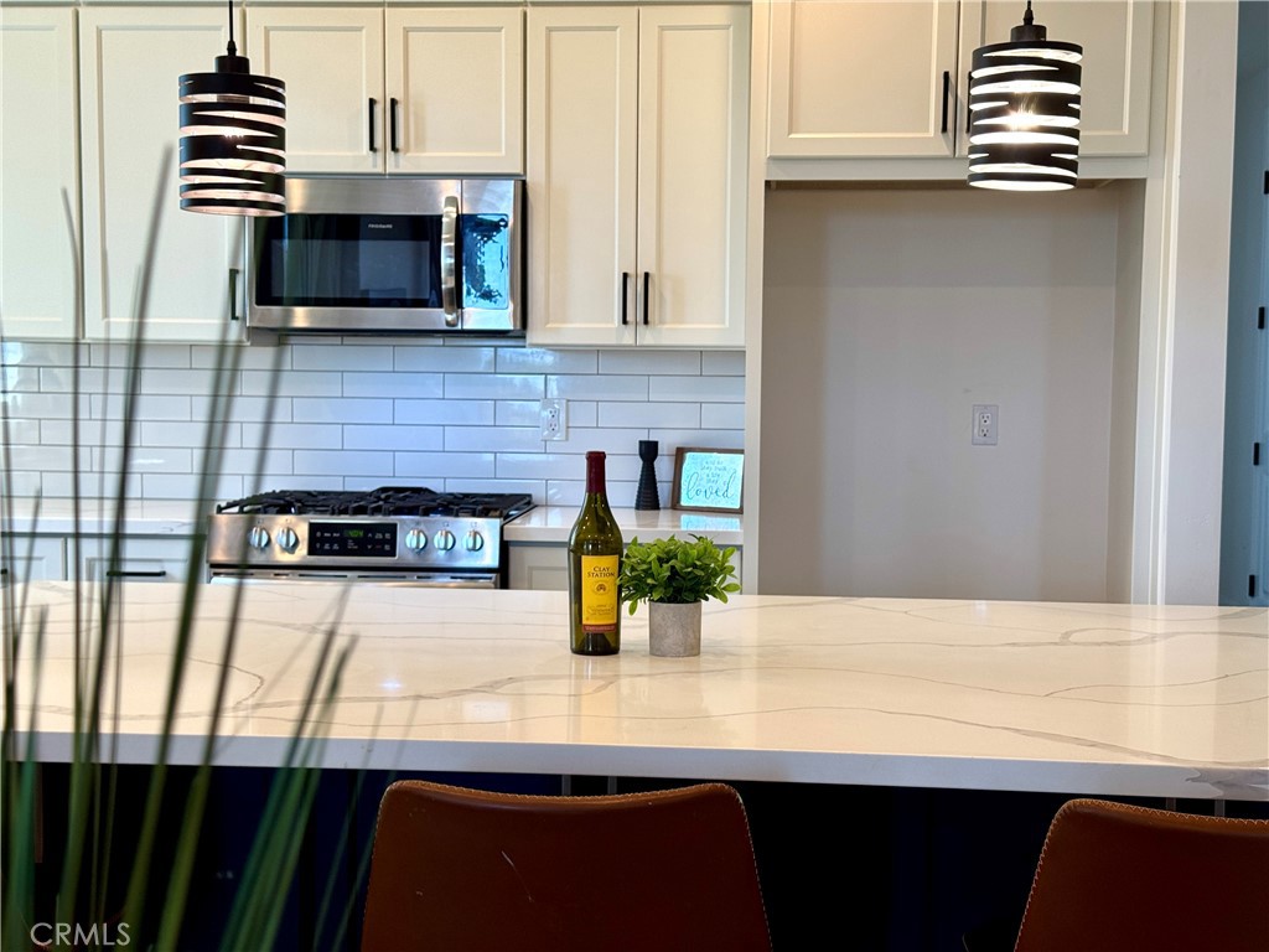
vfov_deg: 30.3
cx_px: 634
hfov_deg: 39.7
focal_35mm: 48
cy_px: 476
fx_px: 1760
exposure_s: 1/120
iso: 80
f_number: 1.78
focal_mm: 6.76
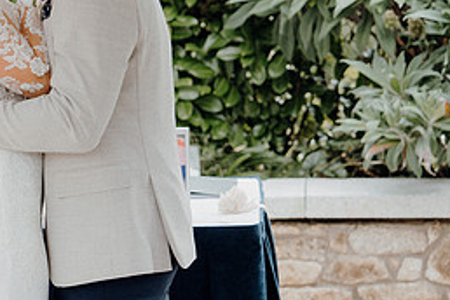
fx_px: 1687
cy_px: 74
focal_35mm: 135
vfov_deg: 10.1
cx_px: -28
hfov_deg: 14.9
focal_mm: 60
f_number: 3.5
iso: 125
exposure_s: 1/200
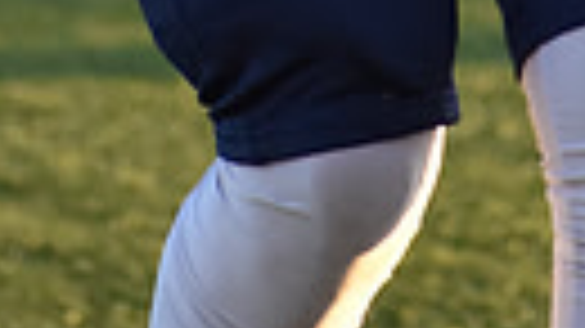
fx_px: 21801
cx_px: 497
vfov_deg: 0.9
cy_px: -723
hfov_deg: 1.5
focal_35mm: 1406
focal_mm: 200
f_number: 5.3
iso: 800
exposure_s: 1/640
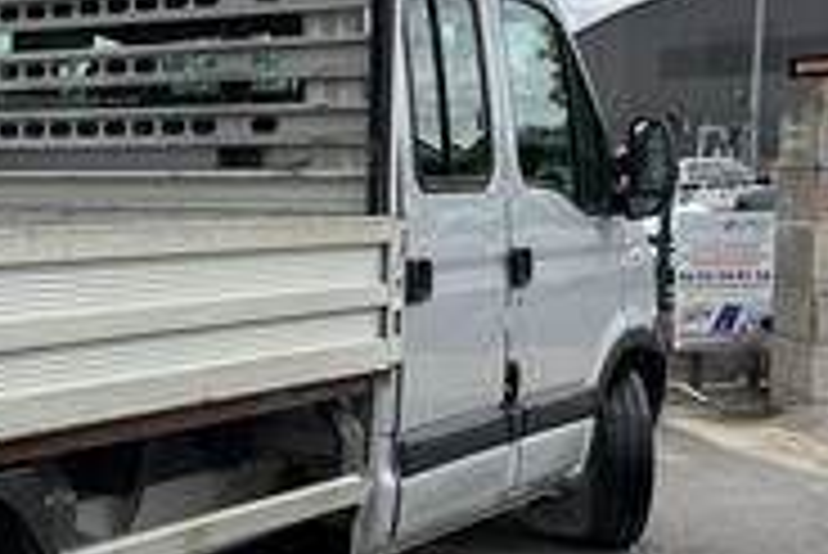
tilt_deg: -4.5
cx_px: -108
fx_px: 1726
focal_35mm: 75
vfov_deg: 18.2
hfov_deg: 24.9
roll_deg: +0.1
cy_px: 268
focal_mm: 5.7
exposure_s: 1/2762
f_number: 1.5
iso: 50
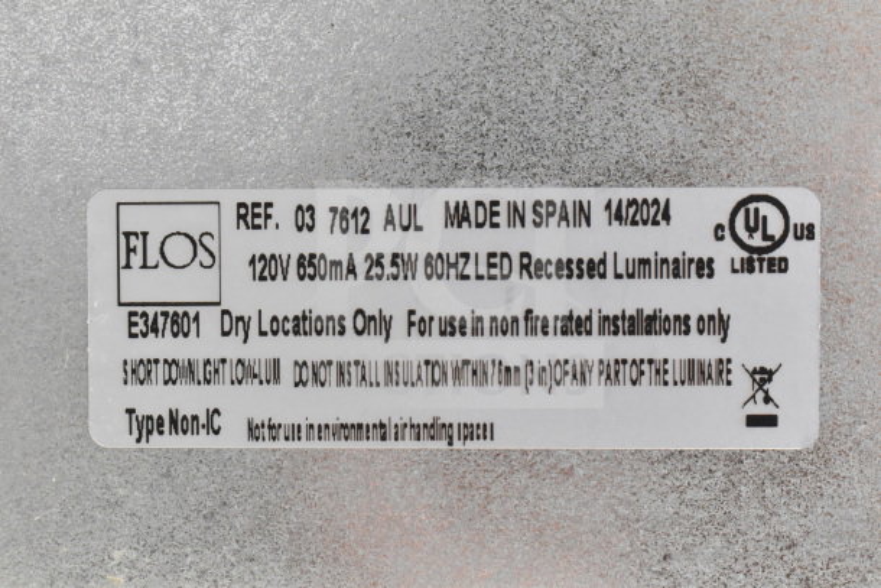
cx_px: 440
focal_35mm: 75
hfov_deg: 27.0
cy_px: 294
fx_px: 1836
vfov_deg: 18.2
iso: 6400
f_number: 8
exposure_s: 1/250
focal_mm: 50
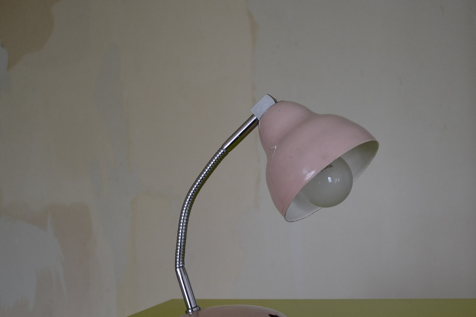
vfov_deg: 31.6
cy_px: 214
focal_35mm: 42
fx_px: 555
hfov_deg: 46.3
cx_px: 273
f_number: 3.8
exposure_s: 1/60
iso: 640
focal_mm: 20
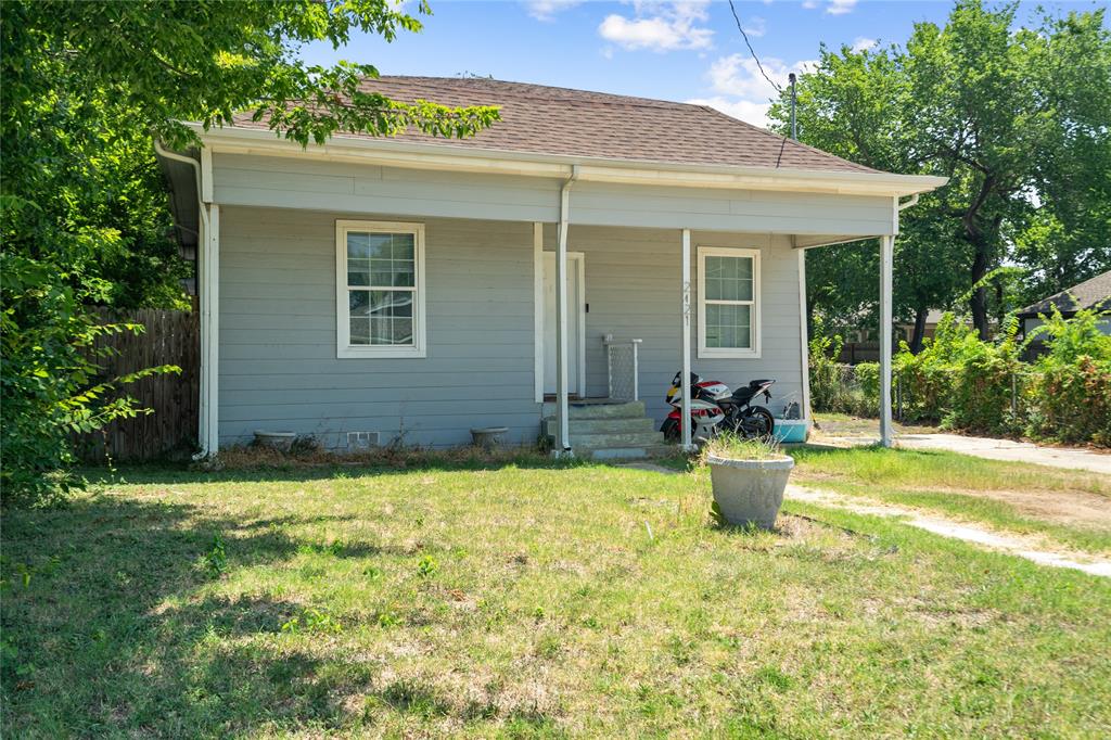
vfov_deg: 42.3
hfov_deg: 60.3
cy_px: 370
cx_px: 556
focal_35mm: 31
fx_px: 956
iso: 800
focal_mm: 31
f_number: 7.1
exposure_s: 1/125
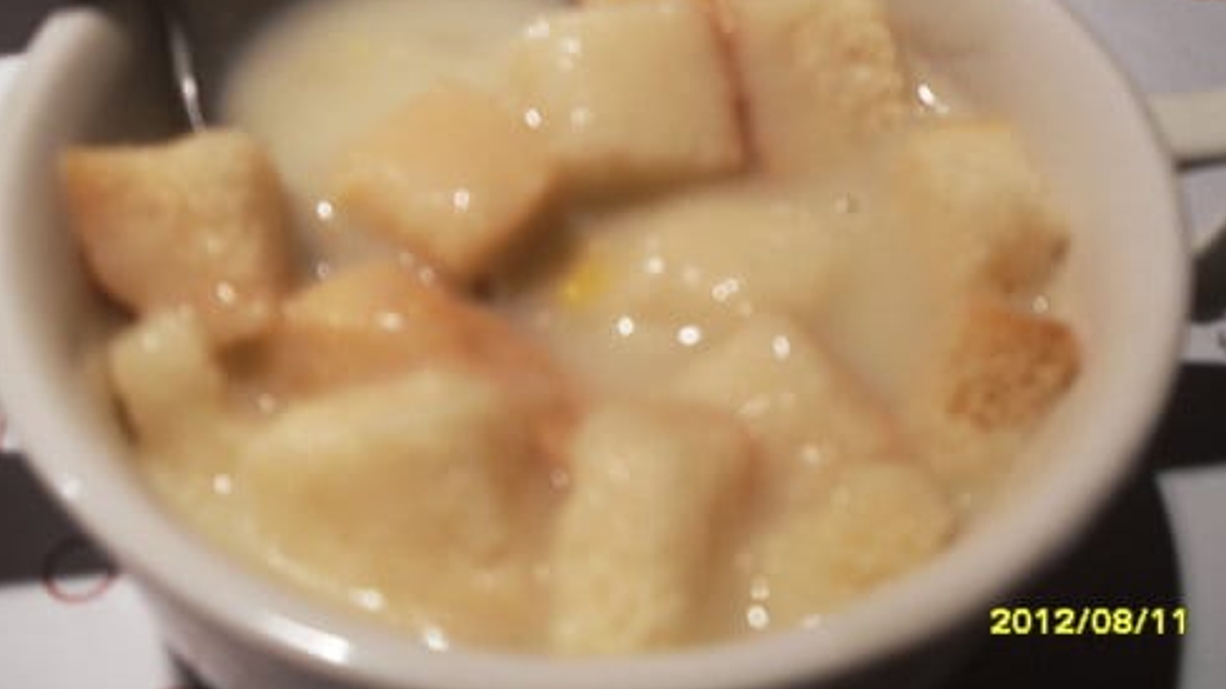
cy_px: 242
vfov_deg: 30.2
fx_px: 1268
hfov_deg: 51.6
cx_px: 614
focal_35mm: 39
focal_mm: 6.2
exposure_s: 1/45
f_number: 2.8
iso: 100
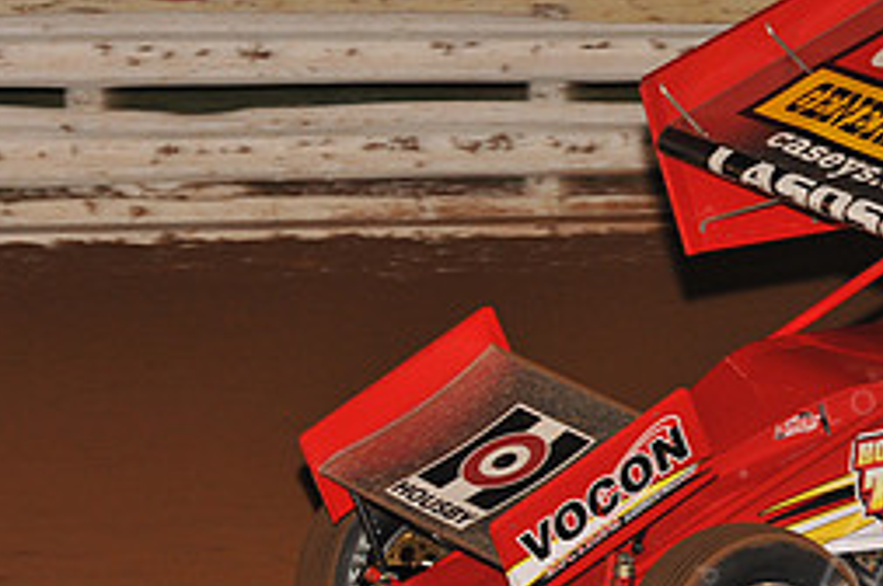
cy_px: 276
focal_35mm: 275
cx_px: 900
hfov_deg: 7.5
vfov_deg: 5.0
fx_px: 6736
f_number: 6.3
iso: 1250
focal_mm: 120
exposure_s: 1/320
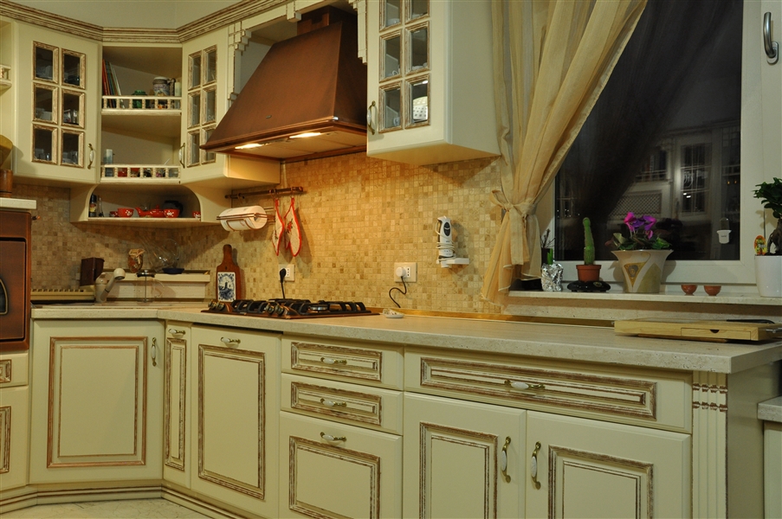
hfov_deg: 57.3
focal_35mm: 33
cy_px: 260
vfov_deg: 39.9
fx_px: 716
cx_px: 391
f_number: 8
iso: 800
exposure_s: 1/6
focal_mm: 22
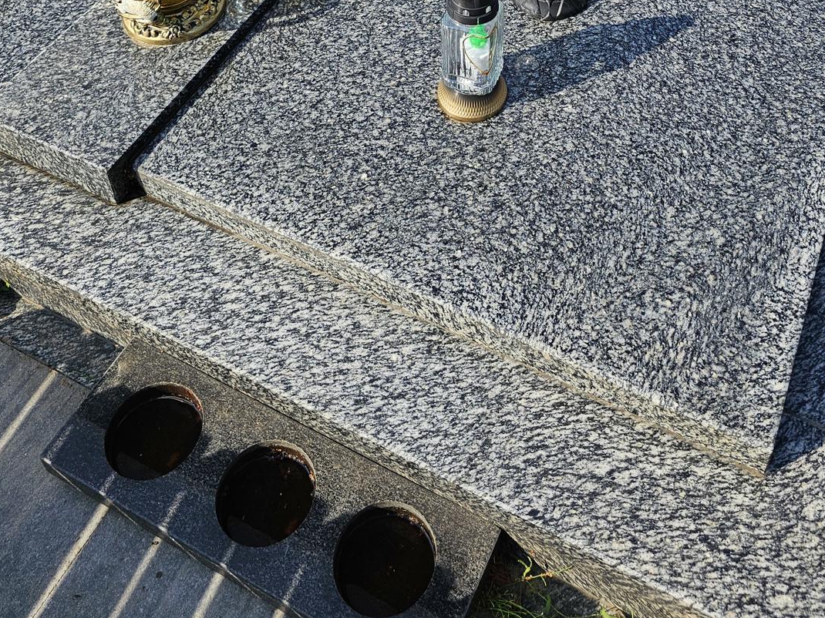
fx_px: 1025
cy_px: -122
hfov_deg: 43.5
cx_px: 524
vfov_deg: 29.1
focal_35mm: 43
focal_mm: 6.3
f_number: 1.7
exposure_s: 1/585
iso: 12
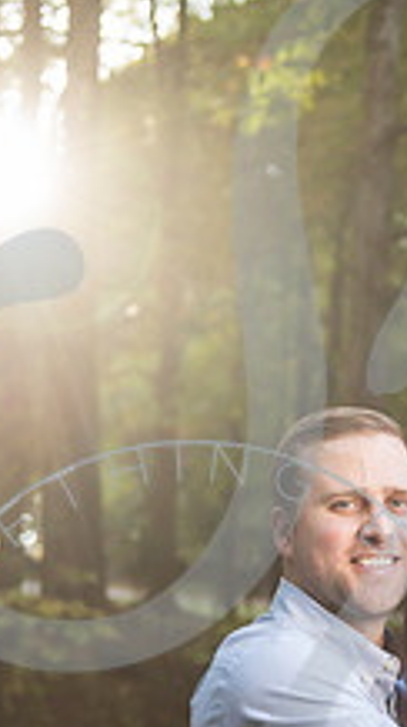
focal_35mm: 91
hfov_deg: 13.2
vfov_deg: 23.3
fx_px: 1753
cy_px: 497
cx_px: 344
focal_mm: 42
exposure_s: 1/200
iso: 100
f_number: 2.8
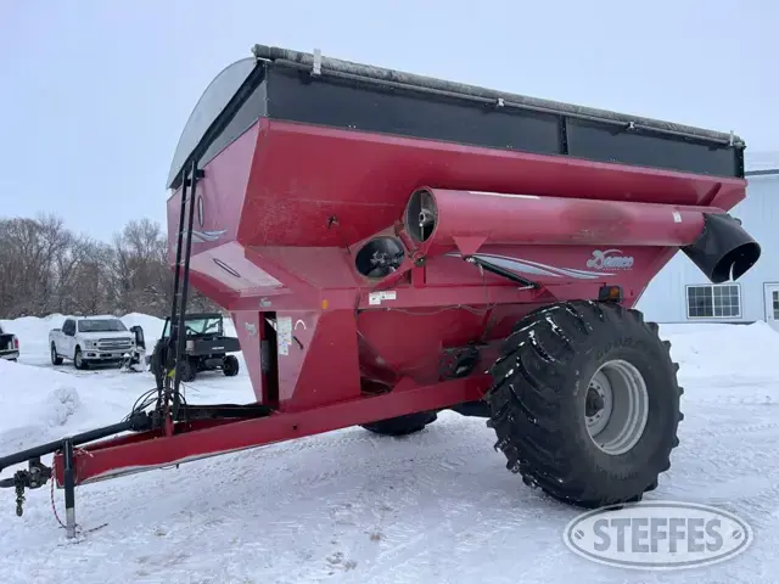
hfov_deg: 67.3
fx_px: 585
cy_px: 292
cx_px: 390
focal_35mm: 26
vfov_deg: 53.1
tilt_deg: +3.2
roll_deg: +0.5
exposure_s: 1/5917
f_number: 1.6
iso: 32
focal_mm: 5.1
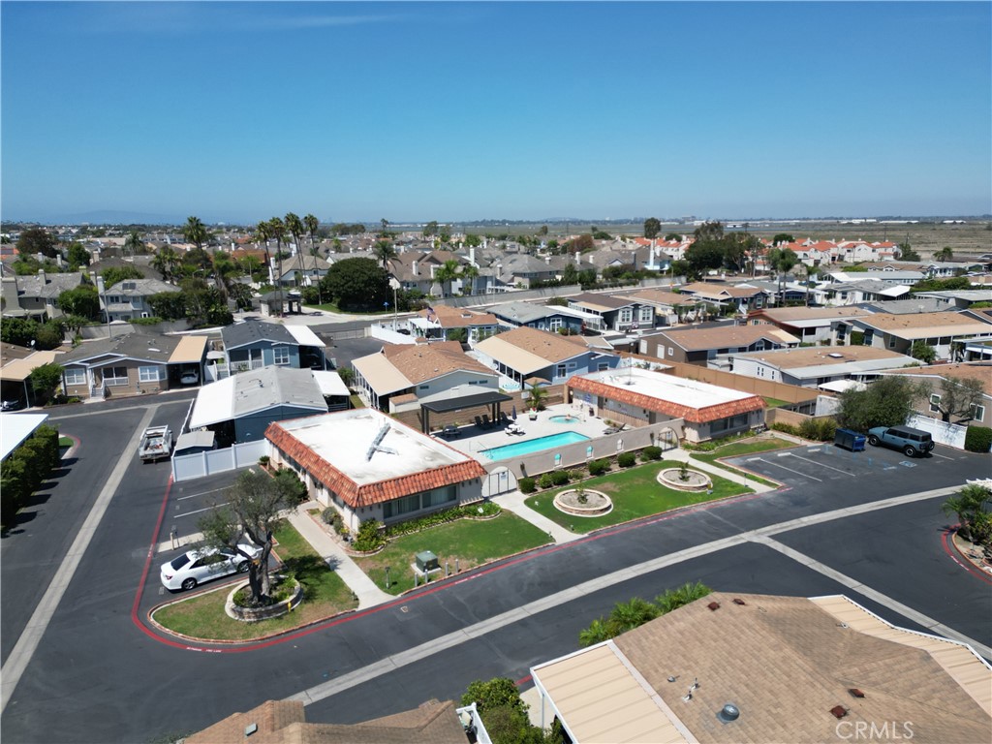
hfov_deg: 71.6
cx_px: 496
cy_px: 372
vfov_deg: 56.8
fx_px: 688
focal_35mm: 24
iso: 130
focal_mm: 6.72
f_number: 1.7
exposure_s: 1/4000
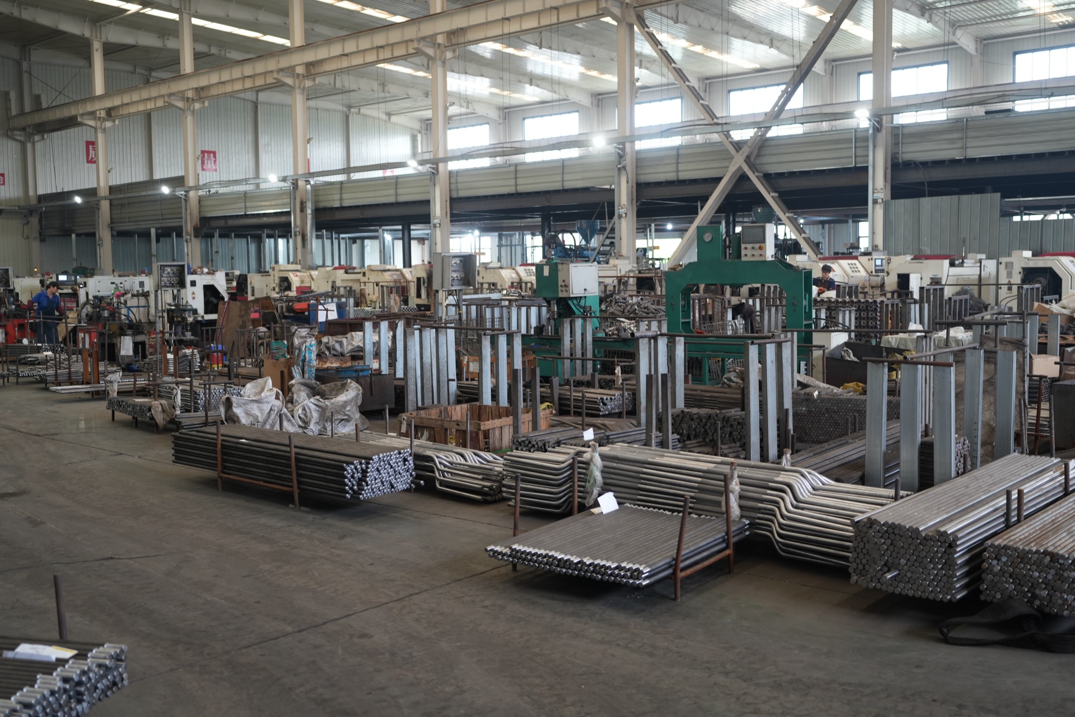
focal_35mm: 38
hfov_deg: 50.7
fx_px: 1134
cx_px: 538
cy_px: 358
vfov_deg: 35.0
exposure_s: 1/40
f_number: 2.8
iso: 500
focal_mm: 38
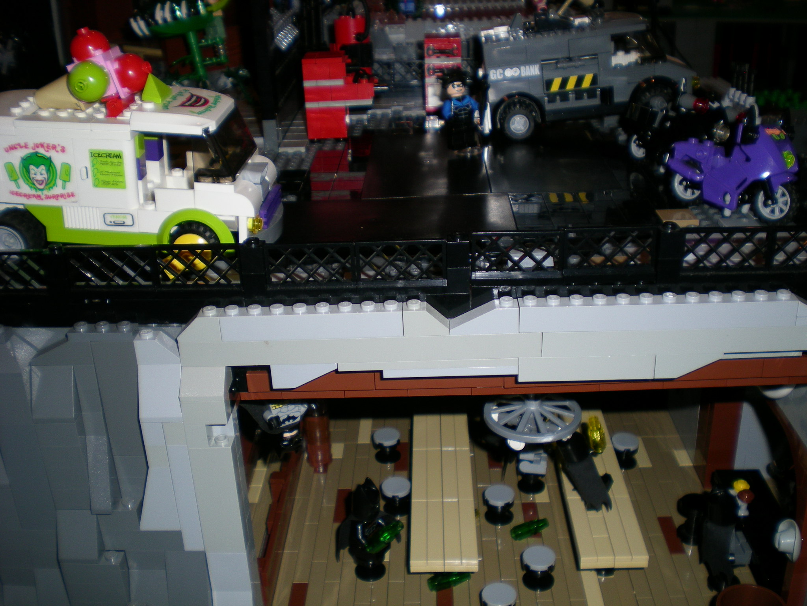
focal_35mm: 38
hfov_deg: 49.0
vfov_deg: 37.7
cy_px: 303
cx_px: 404
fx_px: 886
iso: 50
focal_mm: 6.3
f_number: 3.1
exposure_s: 1/60
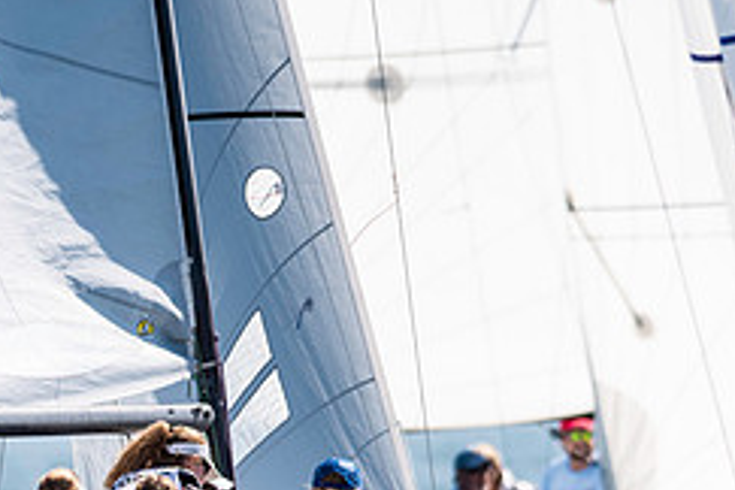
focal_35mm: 1072
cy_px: 570
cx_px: 133
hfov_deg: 1.9
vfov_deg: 1.3
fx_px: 21885
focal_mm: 300
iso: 200
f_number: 5
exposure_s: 1/3200
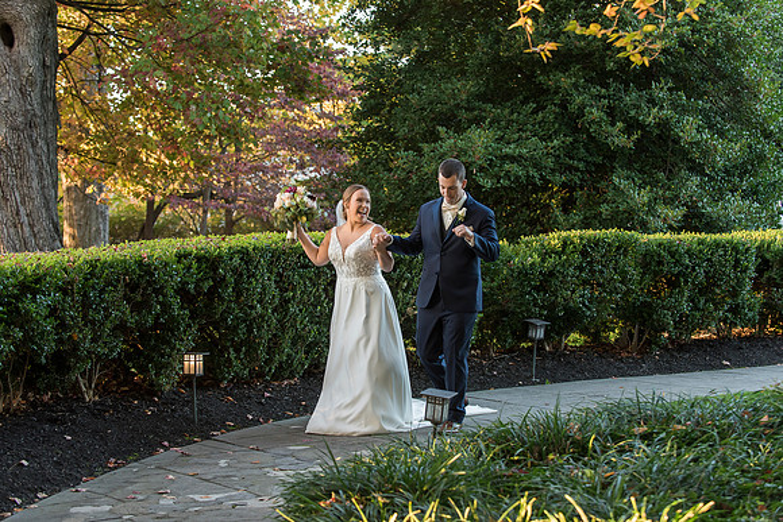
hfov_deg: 28.8
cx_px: 392
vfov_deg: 19.5
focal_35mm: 70
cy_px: 261
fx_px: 1523
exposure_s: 1/125
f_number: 4
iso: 1000
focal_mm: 70
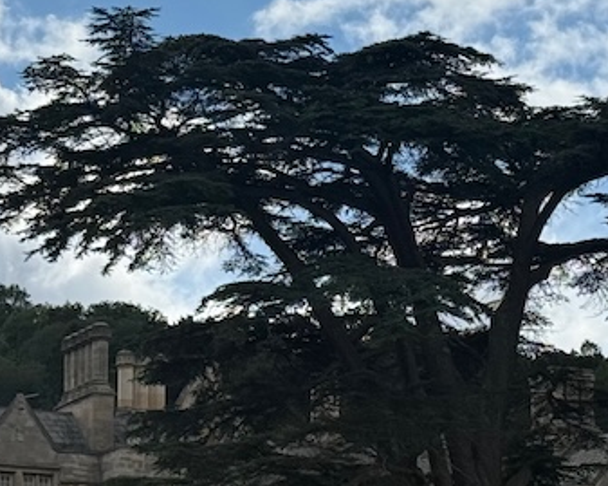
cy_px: 316
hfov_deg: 11.5
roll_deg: +0.1
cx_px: 435
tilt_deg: +13.0
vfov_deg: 9.2
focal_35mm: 167
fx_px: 3002
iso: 64
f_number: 1.78
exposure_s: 1/7143
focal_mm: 6.76
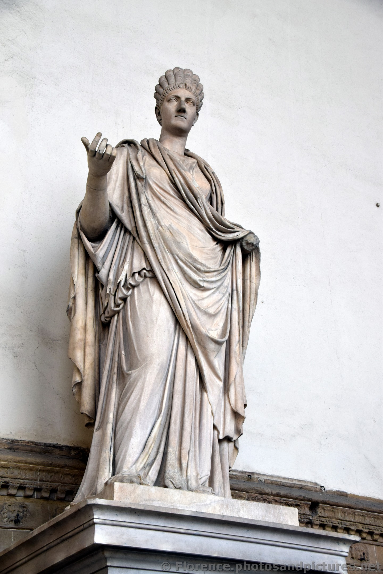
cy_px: 287
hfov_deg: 23.8
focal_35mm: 57
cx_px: 192
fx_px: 910
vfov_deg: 35.1
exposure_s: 1/250
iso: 400
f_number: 8
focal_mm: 38
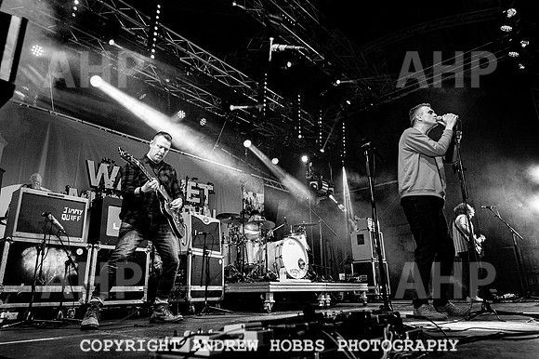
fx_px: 373
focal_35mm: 25
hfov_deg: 71.7
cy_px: 180
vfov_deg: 51.4
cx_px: 270
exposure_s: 1/800
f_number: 4
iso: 4000
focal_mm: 24
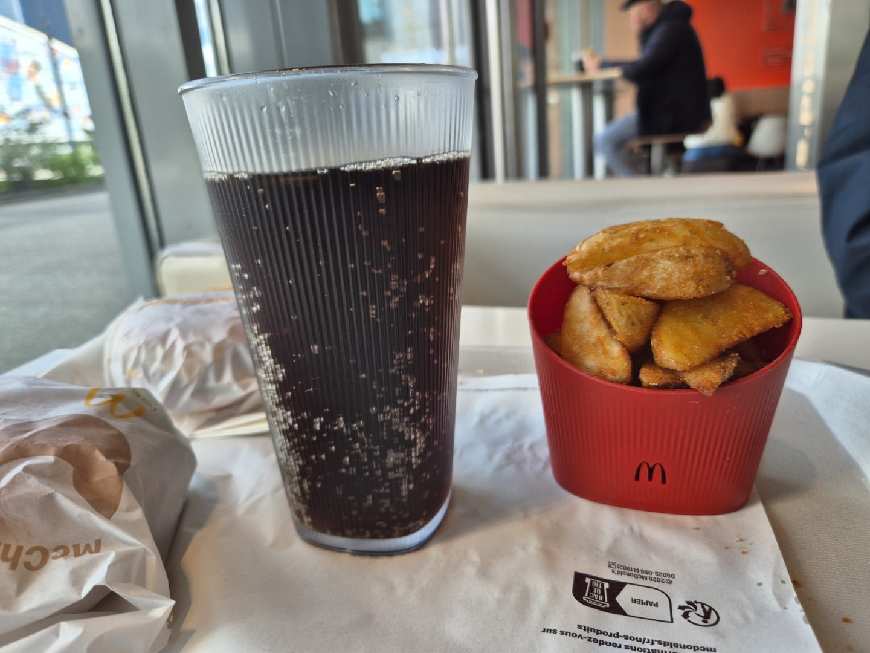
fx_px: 578
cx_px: 435
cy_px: 326
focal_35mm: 23
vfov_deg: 58.9
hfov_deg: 73.9
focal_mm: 5.4
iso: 25
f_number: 1.8
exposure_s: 1/162
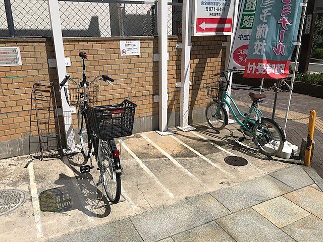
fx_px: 261
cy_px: 121
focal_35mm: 28
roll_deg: -0.1
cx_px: 162
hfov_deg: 63.4
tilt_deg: -18.5
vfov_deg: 49.7
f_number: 1.8
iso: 20
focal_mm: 3.99
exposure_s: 1/4566
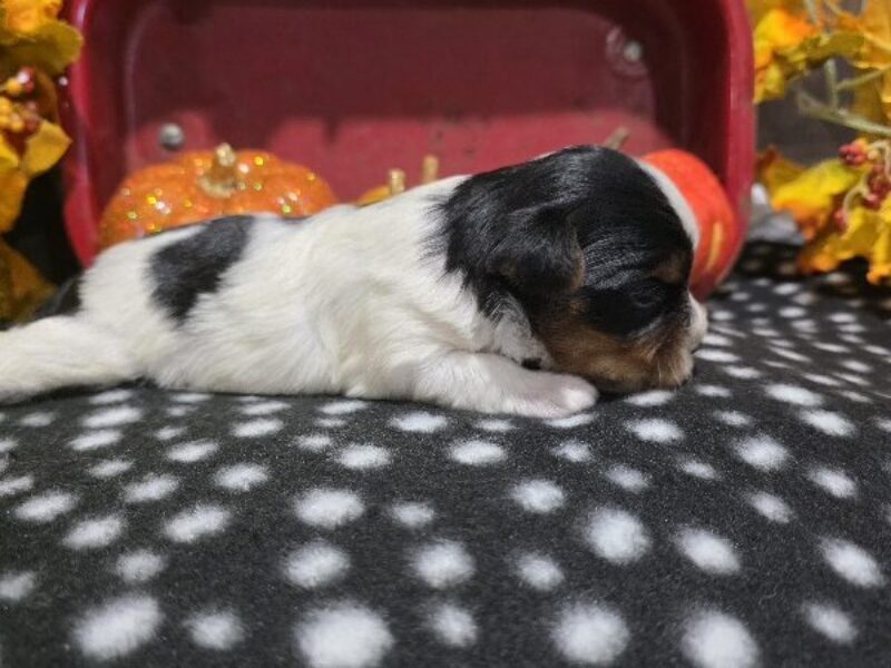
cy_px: 334
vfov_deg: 58.9
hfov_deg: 73.9
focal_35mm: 23
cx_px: 446
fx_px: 592
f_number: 1.7
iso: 800
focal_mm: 6.3
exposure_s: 1/120
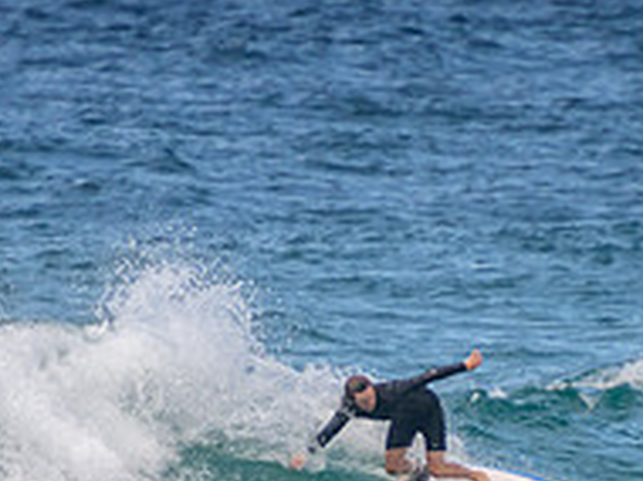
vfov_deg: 0.9
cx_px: 415
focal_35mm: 1613
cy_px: 424
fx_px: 29924
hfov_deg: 1.2
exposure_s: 1/2000
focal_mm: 400
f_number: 5.6
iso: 450
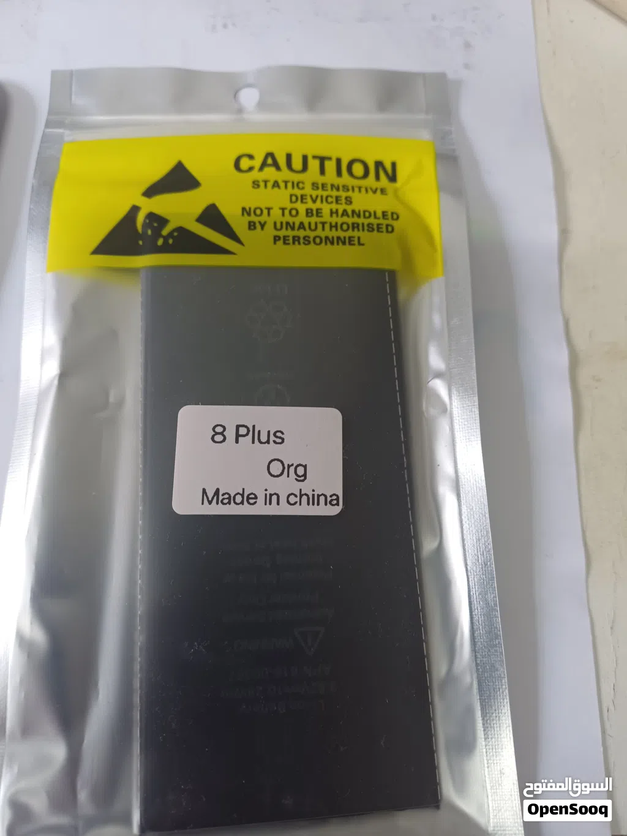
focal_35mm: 25
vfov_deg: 69.4
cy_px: 418
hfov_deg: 54.9
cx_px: 314
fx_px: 604
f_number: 1.8
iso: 160
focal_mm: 4.65
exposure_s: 1/50
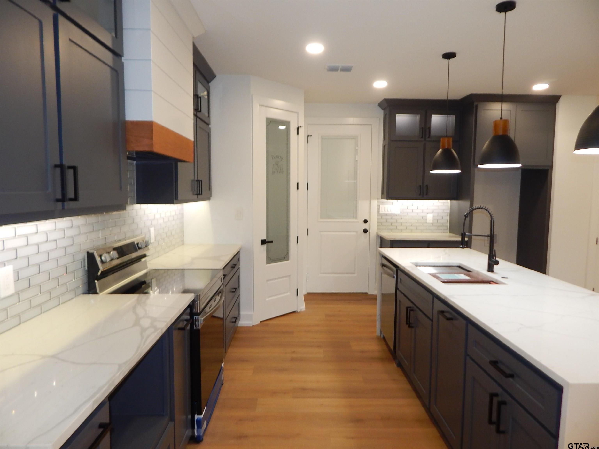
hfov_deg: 76.4
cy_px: 224
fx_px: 381
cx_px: 300
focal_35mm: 22
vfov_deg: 61.1
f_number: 3
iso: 160
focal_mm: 4
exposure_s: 1/30
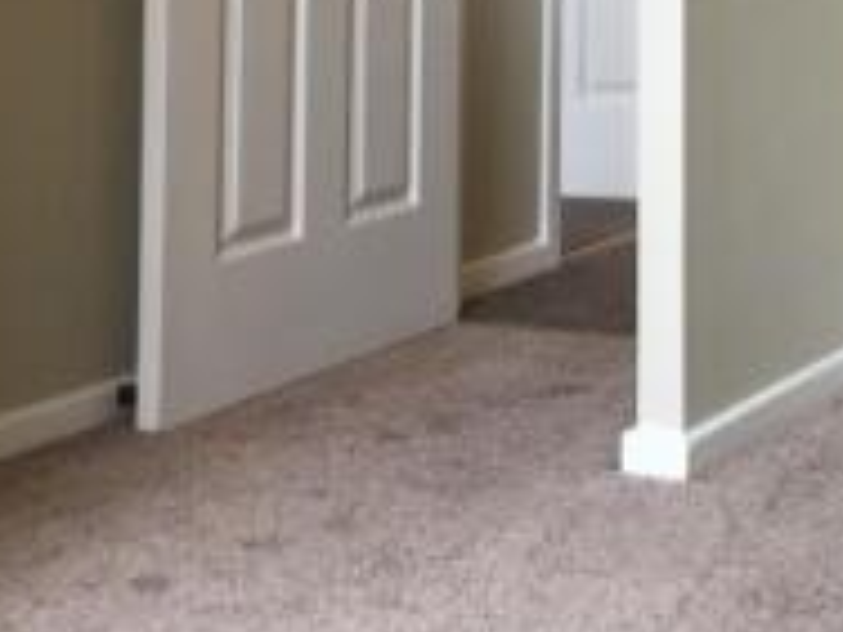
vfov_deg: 15.3
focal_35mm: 90
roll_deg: +0.5
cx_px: 908
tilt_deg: +2.5
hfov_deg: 20.8
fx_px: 2192
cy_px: -271
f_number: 2.2
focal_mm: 4.15
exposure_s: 1/33
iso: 64
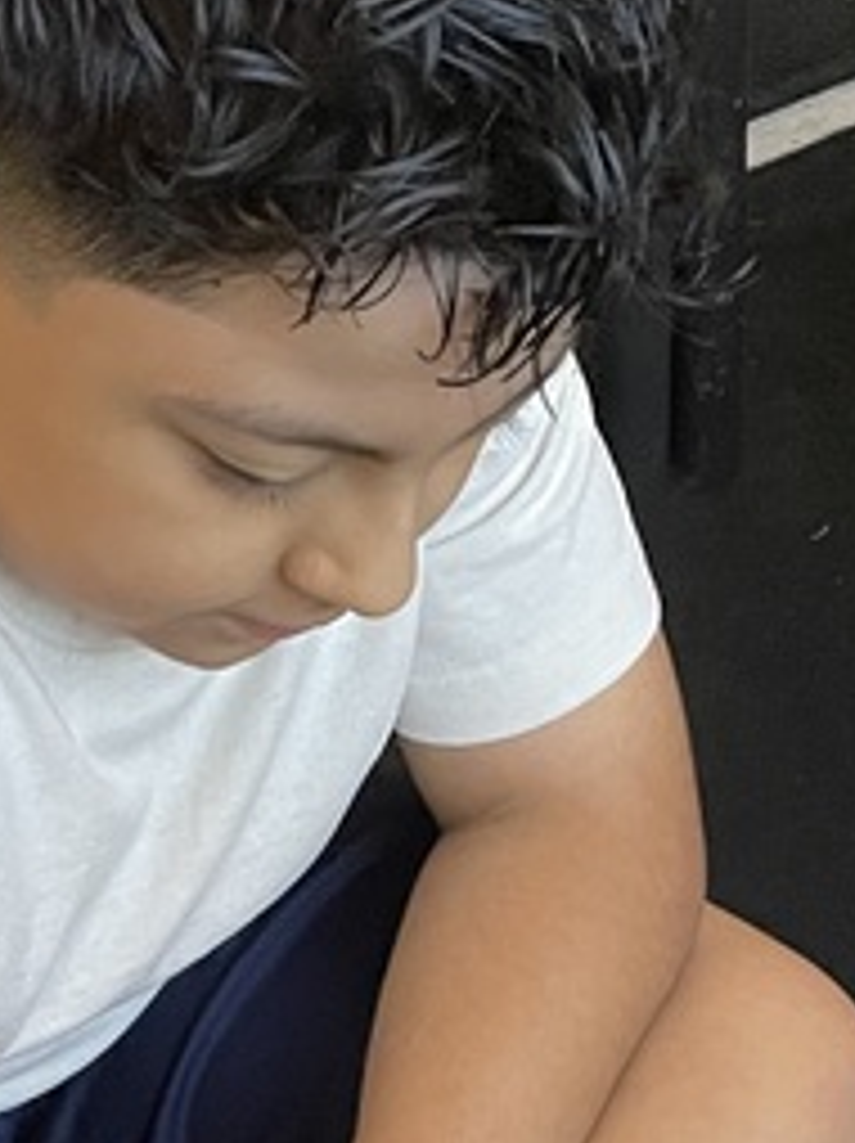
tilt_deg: -52.9
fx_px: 3464
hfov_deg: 14.1
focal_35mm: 105
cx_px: 544
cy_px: 1593
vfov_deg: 17.3
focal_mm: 4.2
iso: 500
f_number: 1.6
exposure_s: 1/30
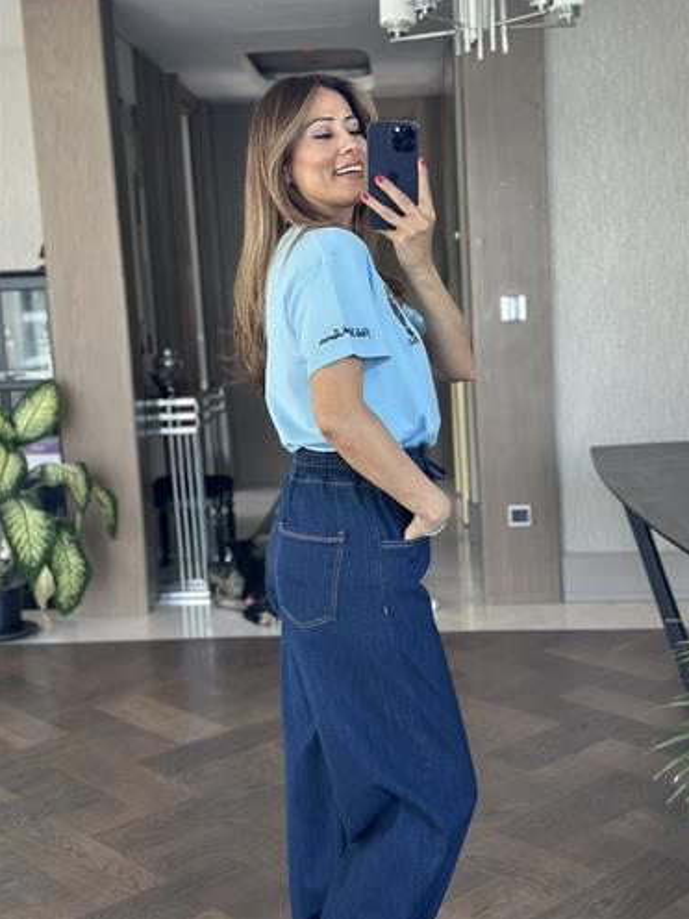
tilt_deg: -18.4
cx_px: 348
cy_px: 452
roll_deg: +3.6
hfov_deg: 29.7
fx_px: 1300
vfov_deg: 38.9
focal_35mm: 49
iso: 125
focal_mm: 6.86
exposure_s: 1/102
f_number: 1.78
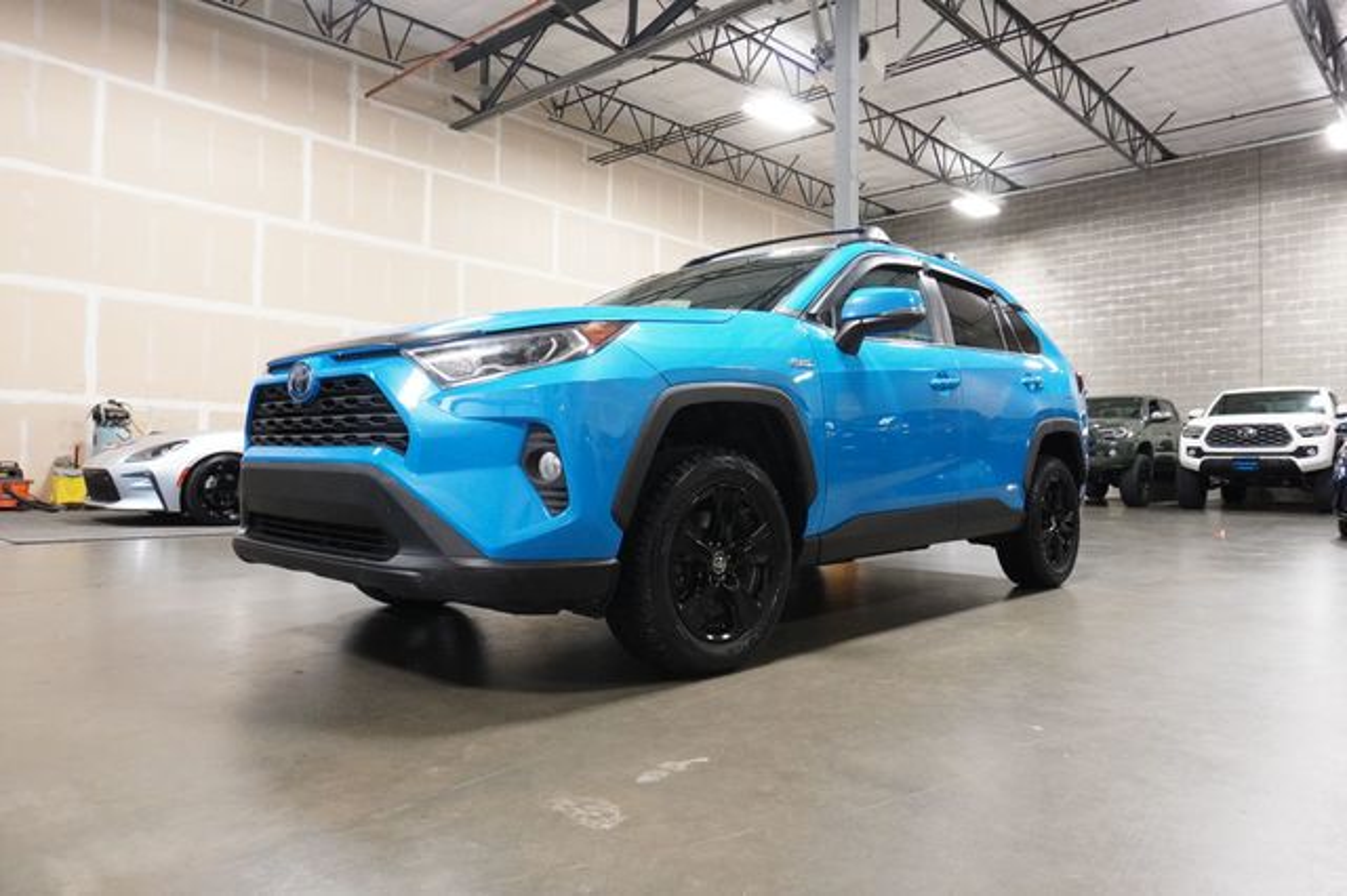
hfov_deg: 73.8
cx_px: 674
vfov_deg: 53.1
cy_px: 448
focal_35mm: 24
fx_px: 897
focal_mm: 16
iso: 5000
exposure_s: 1/30
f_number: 9
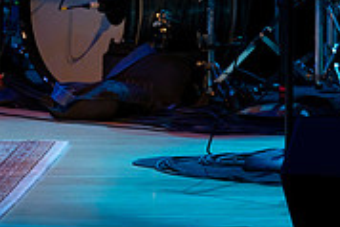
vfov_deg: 1.1
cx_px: 493
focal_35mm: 1305
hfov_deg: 1.6
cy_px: -79
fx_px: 12335
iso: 2500
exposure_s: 1/250
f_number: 5.6
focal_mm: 400
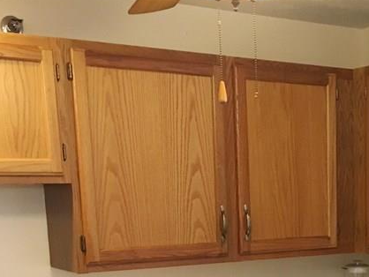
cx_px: 321
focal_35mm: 71
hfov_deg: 26.6
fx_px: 757
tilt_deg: -12.2
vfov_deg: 19.5
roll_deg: +0.9
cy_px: 333
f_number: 2.2
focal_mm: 4.15
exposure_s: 1/30
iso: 160
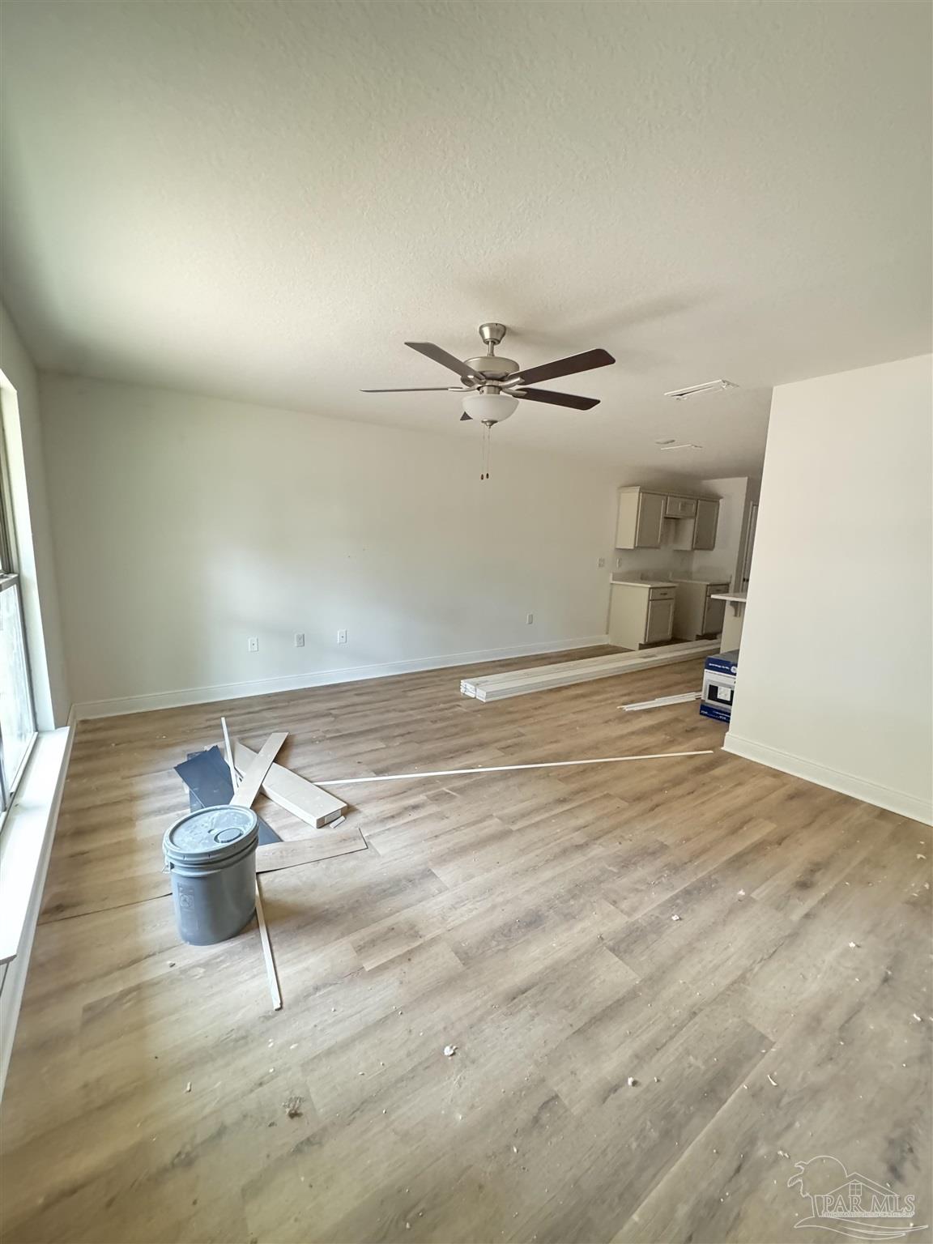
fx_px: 503
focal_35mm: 14
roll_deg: -1.7
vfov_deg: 102.1
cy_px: 622
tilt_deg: -10.0
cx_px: 466
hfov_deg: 85.7
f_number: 2.2
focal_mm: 2.22
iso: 1250
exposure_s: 1/41
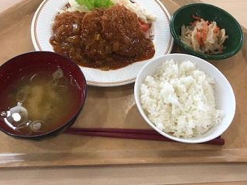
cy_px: 69
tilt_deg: -55.7
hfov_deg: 48.9
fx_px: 271
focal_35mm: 38
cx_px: 124
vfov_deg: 37.5
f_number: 1.8
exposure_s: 1/25
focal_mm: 3.99
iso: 32
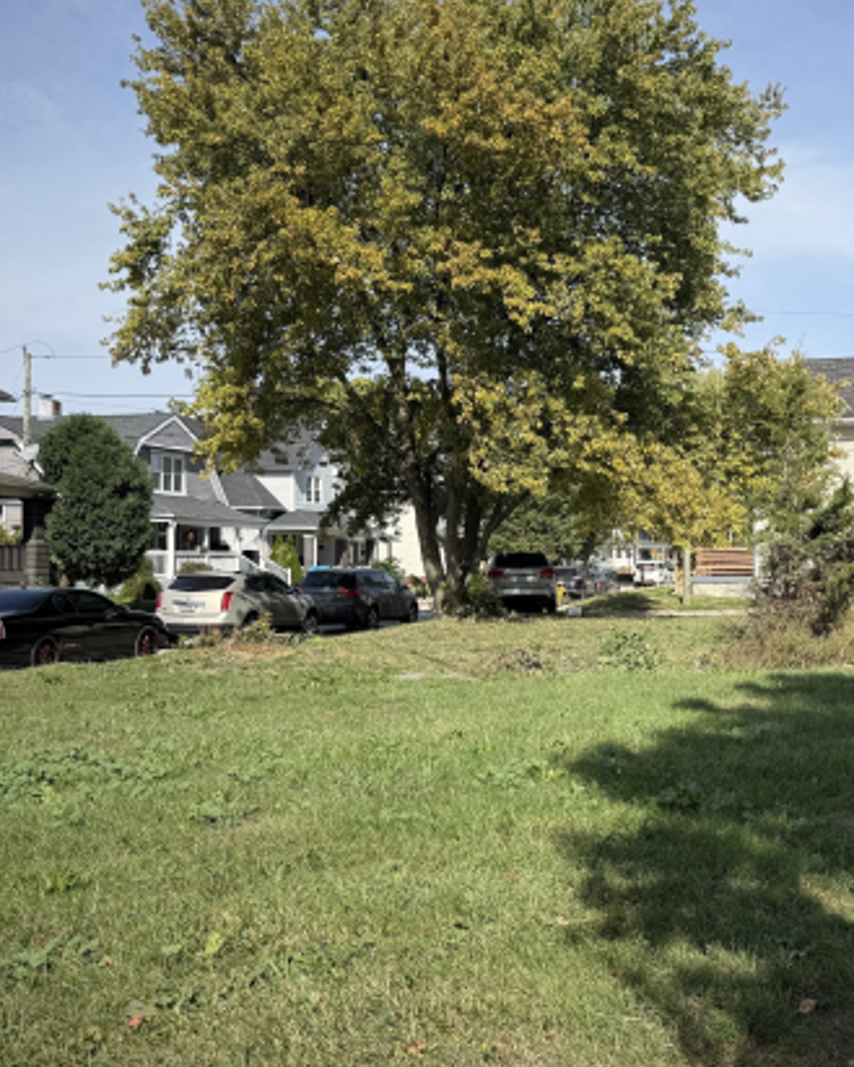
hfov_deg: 37.3
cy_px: 545
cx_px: 720
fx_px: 1200
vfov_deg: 47.9
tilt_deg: +3.1
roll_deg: +0.6
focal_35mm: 38
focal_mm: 6.76
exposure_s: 1/4405
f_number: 1.78
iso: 80
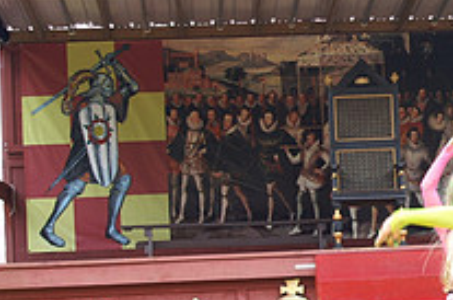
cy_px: 210
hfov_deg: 13.6
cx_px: 547
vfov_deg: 9.3
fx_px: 1851
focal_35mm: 147
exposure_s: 1/45
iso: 100
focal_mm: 35
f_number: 5.6
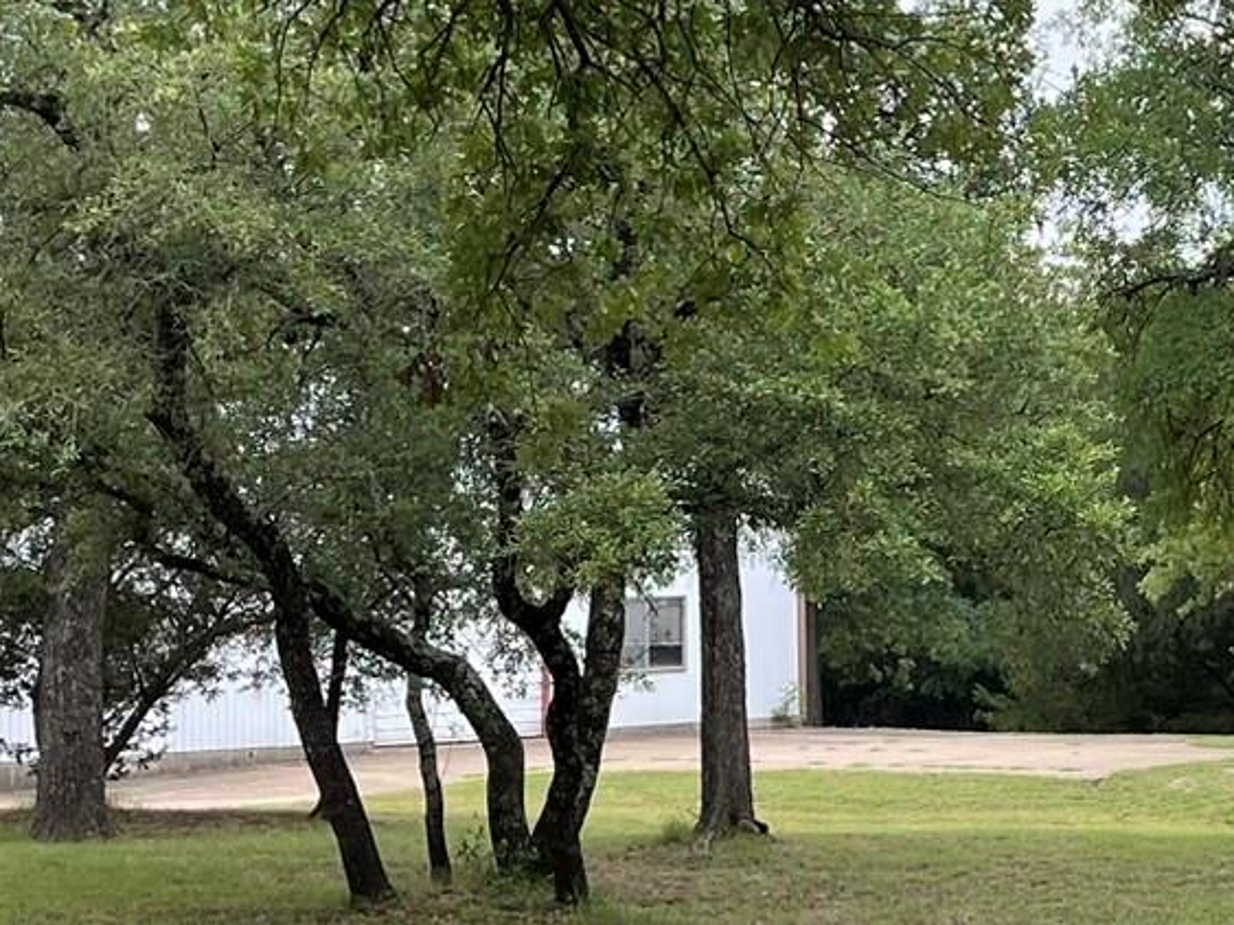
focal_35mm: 91
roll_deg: +2.1
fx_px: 3243
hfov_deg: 20.5
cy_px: 191
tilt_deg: +6.5
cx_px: 1361
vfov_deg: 16.1
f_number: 1.6
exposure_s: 1/305
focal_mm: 5.1
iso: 32
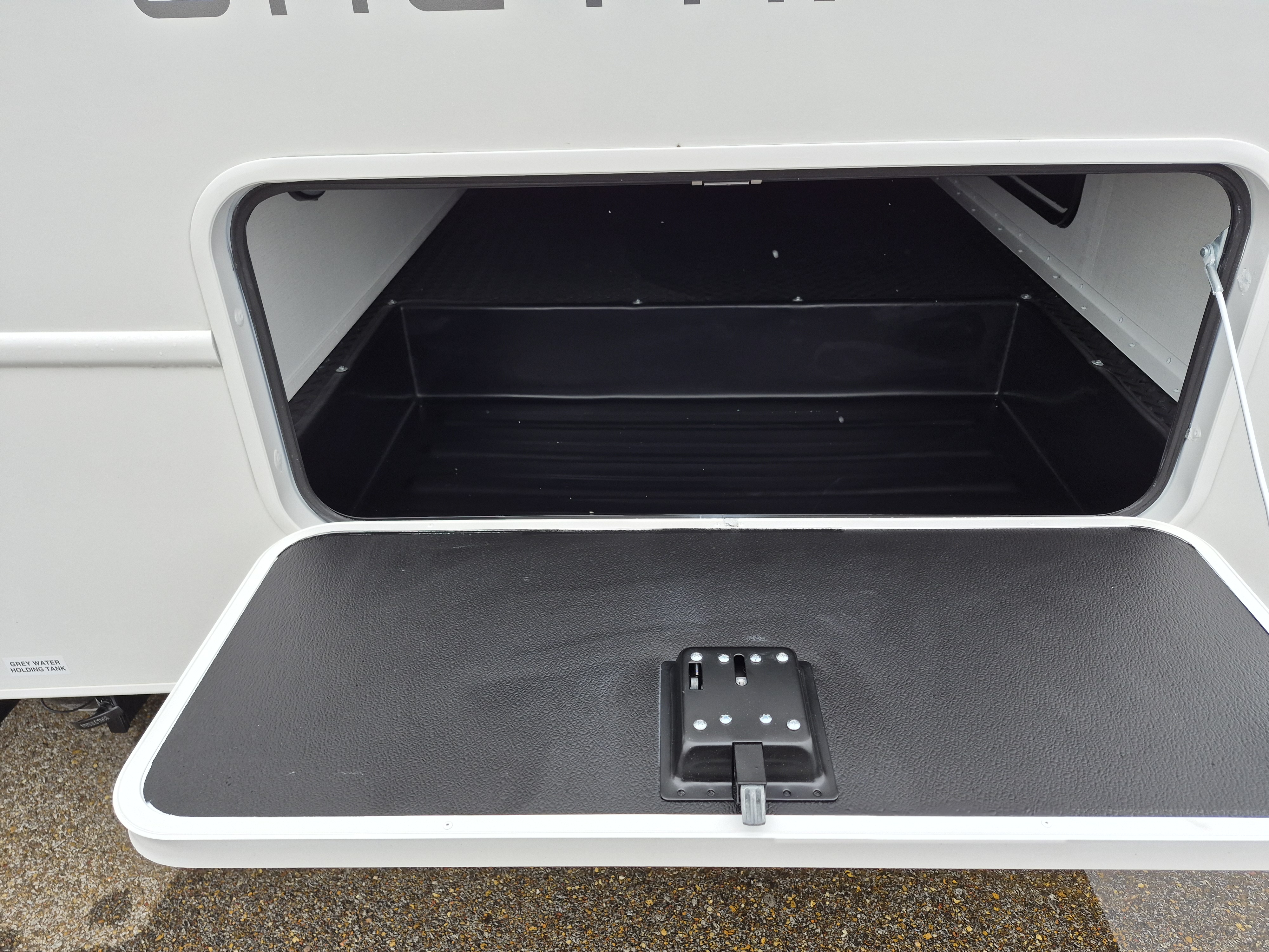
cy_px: 476
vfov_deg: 58.9
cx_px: 634
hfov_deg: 73.9
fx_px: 843
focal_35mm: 23
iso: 80
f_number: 1.8
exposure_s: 1/1444
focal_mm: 5.4
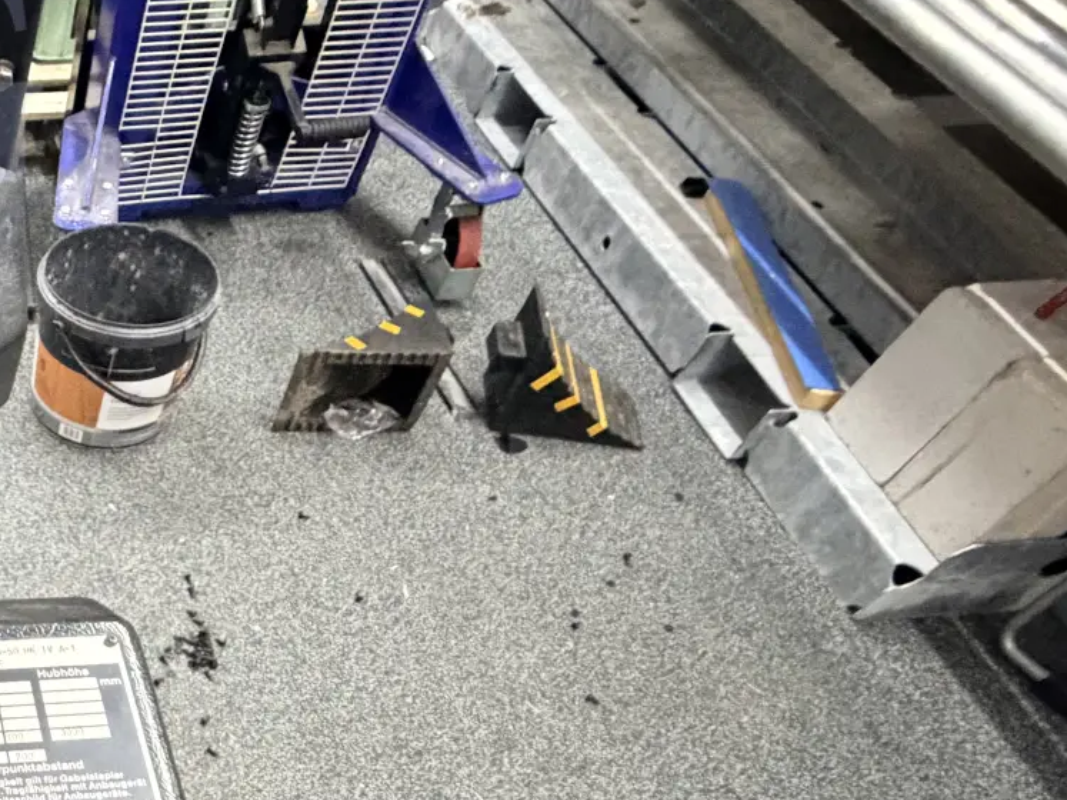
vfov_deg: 35.9
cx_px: -161
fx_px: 1109
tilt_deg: -57.1
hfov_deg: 39.6
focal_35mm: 36
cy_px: 793
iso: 1250
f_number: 2.2
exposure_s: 1/33
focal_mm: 2.22
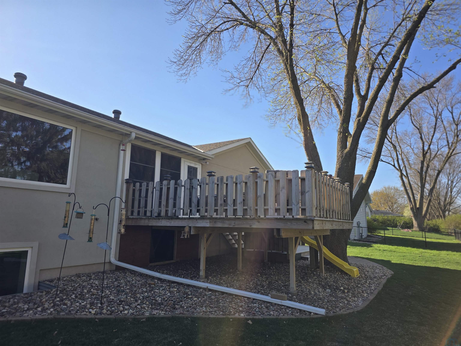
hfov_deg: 73.9
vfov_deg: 58.9
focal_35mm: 23
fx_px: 306
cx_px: 230
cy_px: 173
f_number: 1.7
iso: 12
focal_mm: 6.3
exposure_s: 1/493
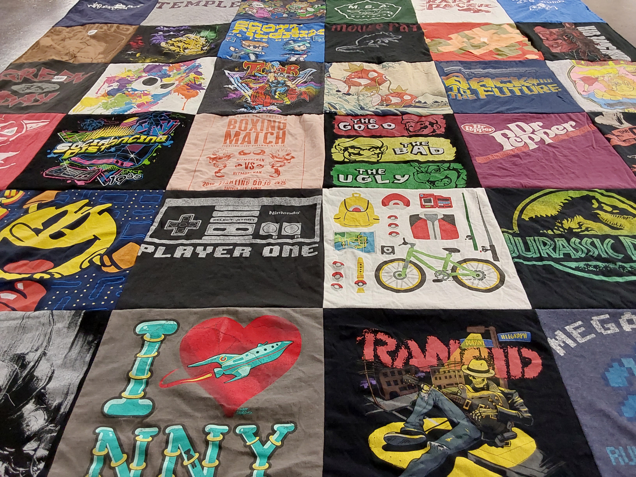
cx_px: 318
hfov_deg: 63.4
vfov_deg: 49.7
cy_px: 238
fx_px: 514
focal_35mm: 28
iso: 125
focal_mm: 2.91
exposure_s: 1/60
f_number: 1.9
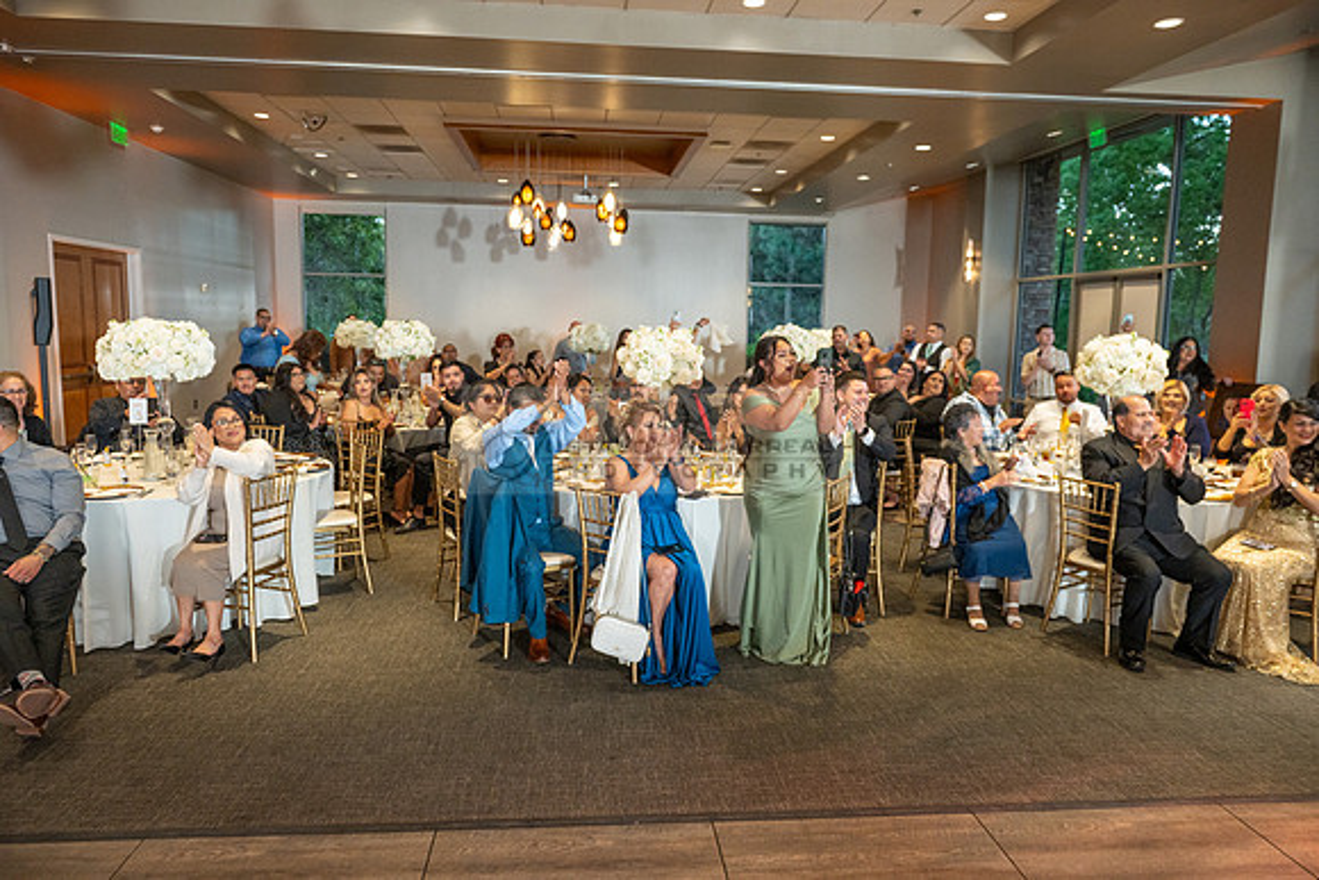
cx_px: 660
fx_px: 879
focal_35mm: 24
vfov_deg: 53.2
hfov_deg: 73.7
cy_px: 440
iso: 800
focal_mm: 24
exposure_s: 1/200
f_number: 3.5
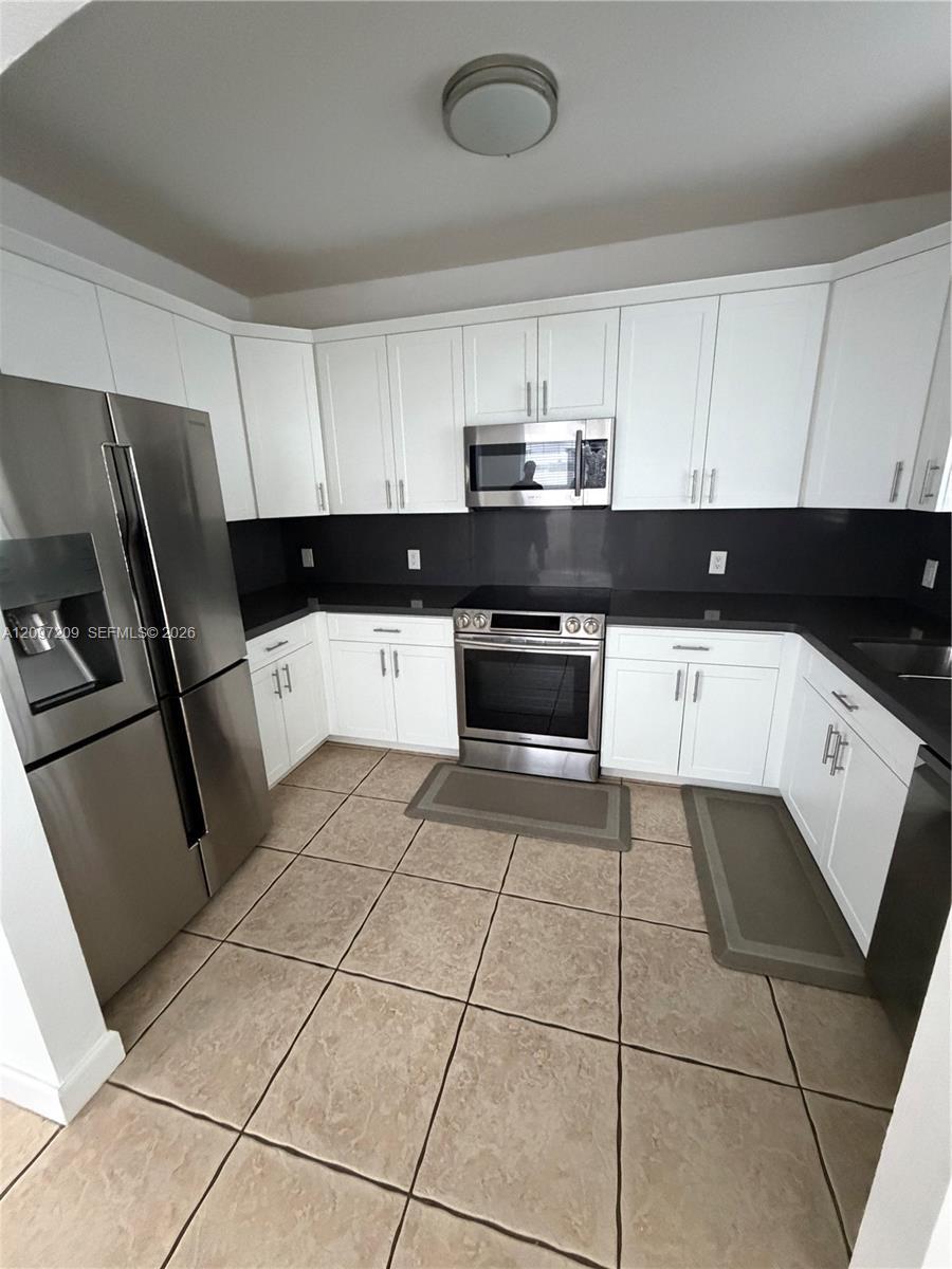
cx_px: 476
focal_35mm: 14
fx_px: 513
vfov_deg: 102.1
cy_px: 634
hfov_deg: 85.7
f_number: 2.2
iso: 1000
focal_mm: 2.22
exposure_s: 1/60
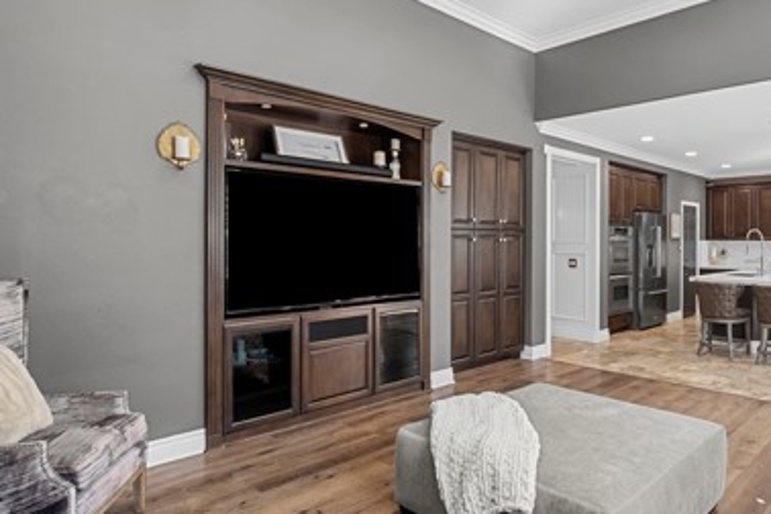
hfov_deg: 77.0
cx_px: 490
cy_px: 266
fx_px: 471
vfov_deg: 57.2
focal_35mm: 22
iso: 100
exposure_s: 1/2.5
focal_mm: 13
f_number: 11
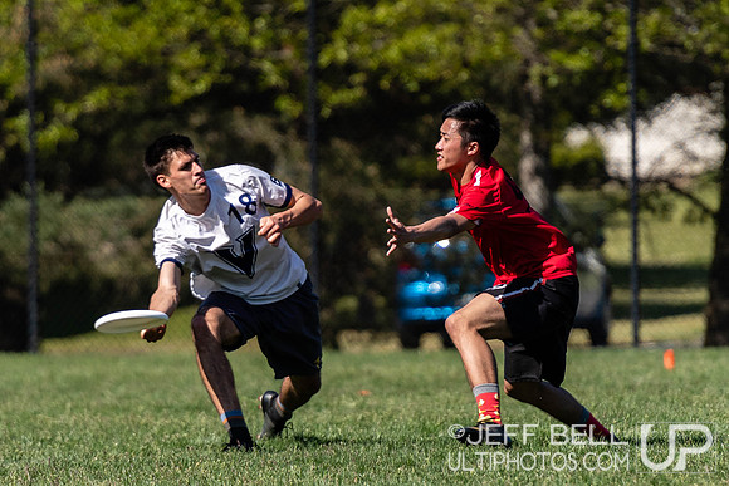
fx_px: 12973
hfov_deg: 3.2
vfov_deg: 2.1
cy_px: 222
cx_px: 282
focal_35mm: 641
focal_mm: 200
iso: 100
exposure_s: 1/3200
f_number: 2.8
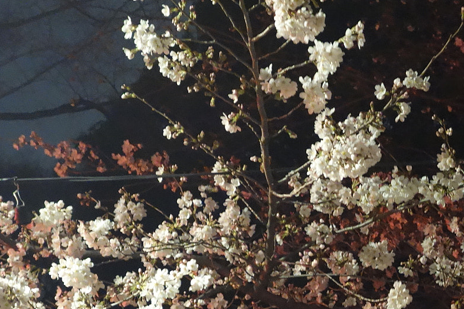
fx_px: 1315
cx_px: 465
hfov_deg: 19.4
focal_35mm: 102
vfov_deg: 13.3
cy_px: 300
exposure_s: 1/20
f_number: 3.2
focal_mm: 18.66
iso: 3200
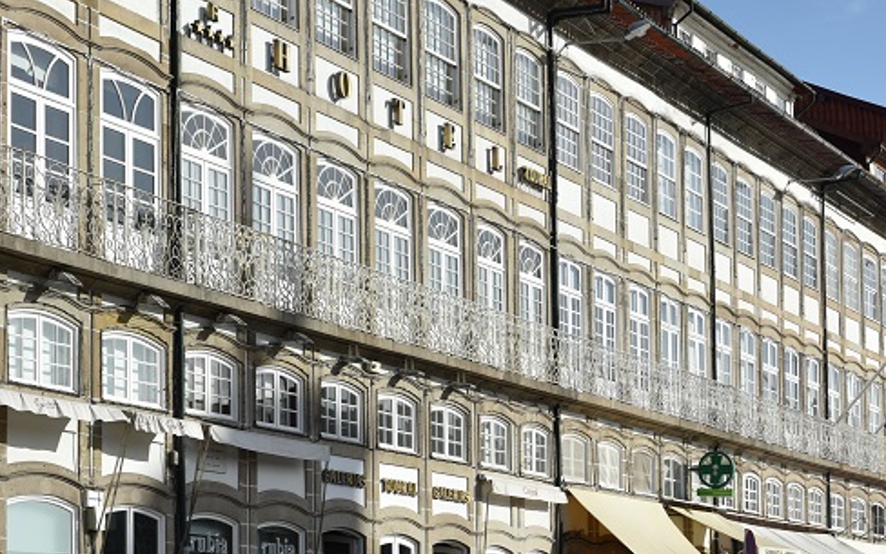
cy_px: 474
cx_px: 868
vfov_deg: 13.0
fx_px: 2415
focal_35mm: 100
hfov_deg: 20.2
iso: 64
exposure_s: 1/250
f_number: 8
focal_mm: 50
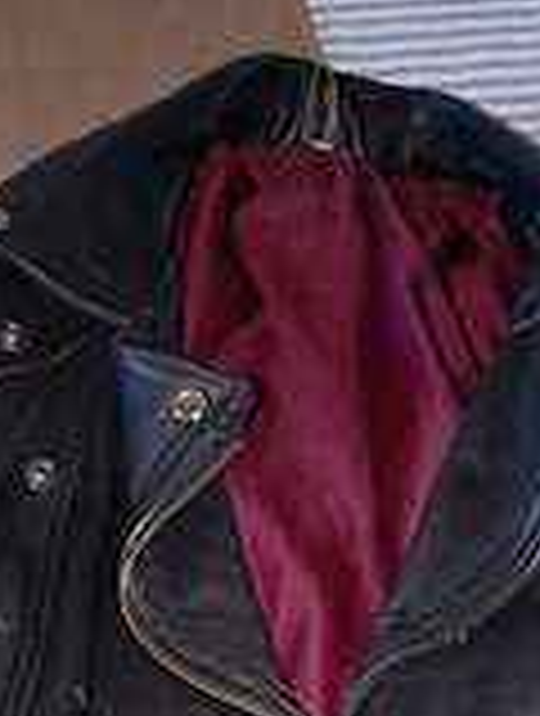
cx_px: 288
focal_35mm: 70
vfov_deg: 25.0
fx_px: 1450
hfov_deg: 21.1
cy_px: 856
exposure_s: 1/10
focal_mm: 4.27
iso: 593
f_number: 1.8
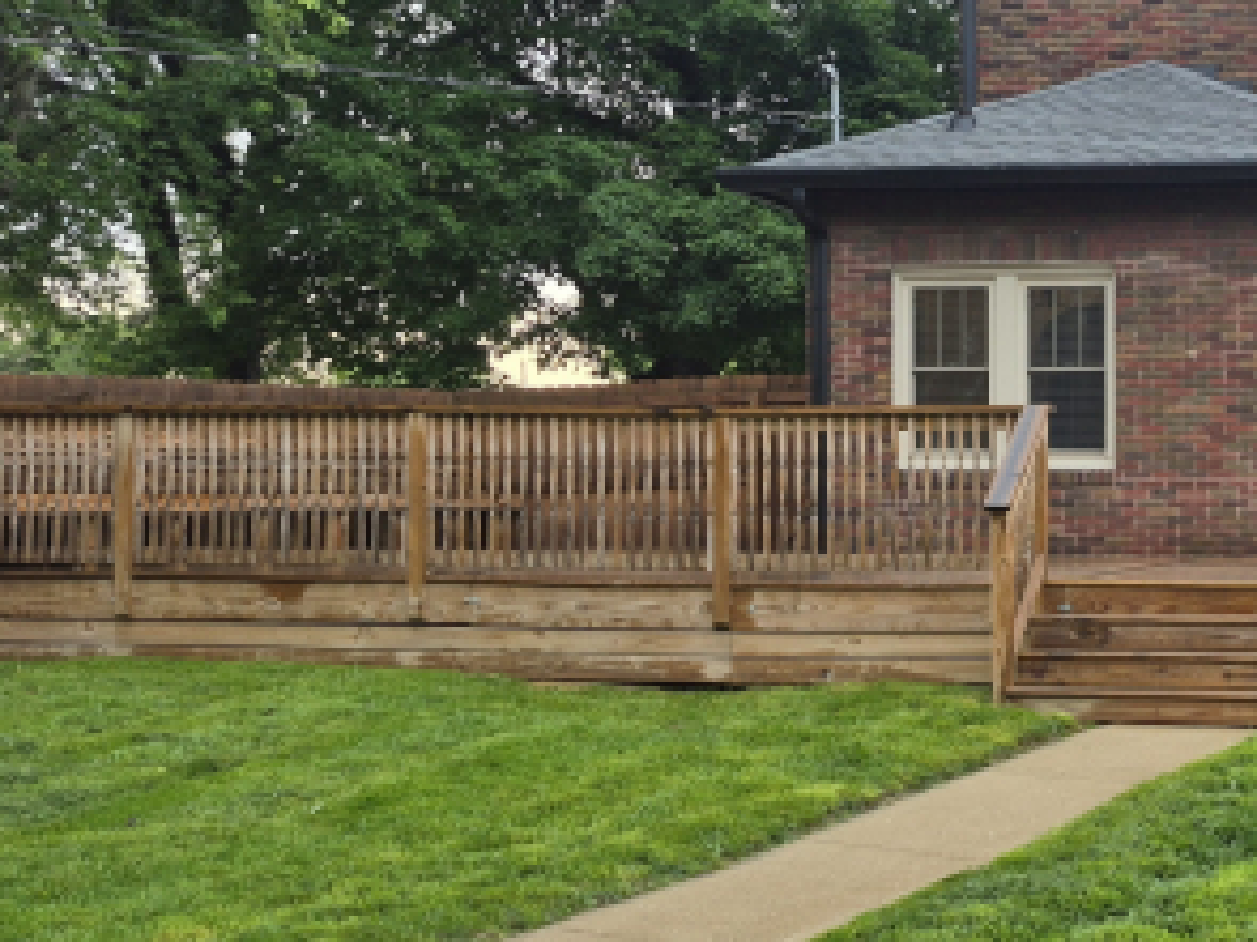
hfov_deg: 33.4
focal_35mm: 52
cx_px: 1285
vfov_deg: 28.0
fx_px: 1887
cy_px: 529
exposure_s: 1/180
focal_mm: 5.4
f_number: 1.8
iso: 32
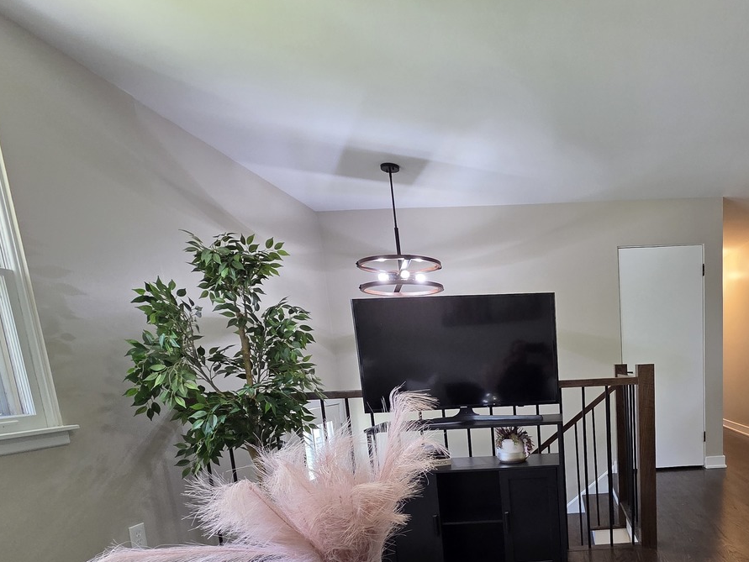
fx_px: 455
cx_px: 568
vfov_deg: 58.7
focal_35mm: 21
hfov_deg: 73.0
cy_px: 448
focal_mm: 2.2
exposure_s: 1/120
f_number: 2.2
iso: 250
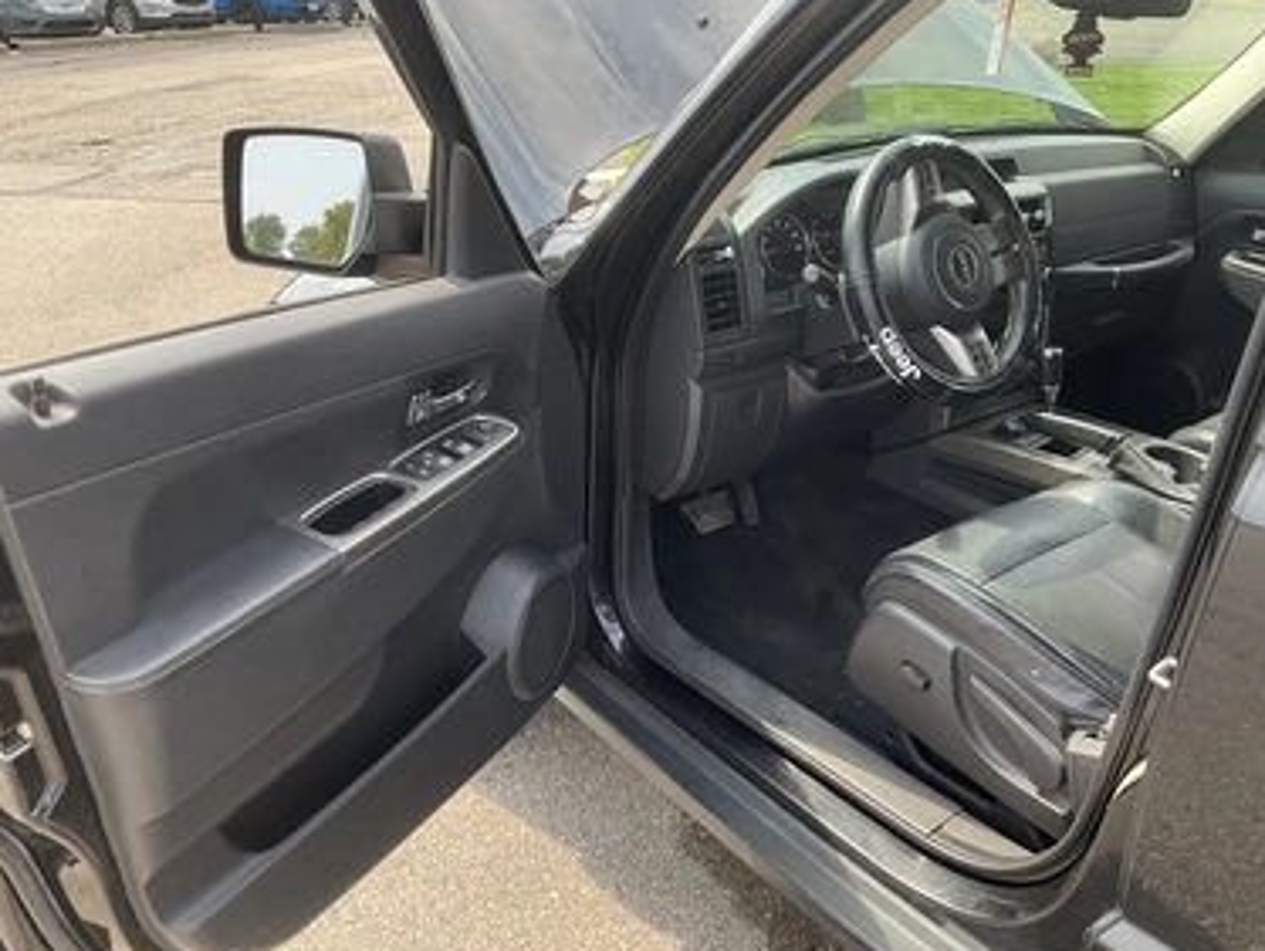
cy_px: 477
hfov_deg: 58.3
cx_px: 649
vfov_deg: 45.5
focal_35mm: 31
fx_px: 1134
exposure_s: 1/232
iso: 20
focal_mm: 3
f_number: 1.8
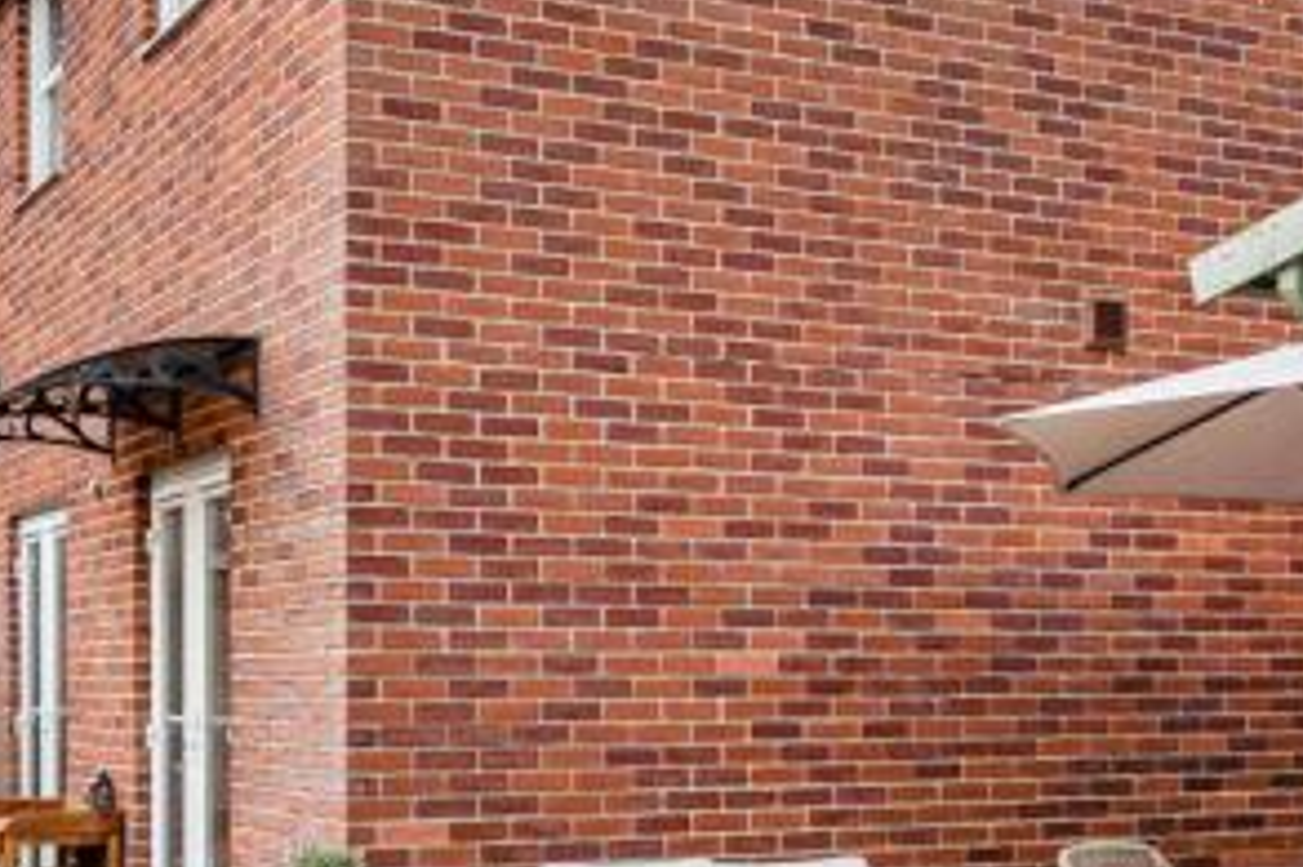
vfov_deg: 24.1
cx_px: 467
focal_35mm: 56
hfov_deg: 35.4
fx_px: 2026
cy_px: 562
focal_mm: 16
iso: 320
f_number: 8
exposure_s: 1/500
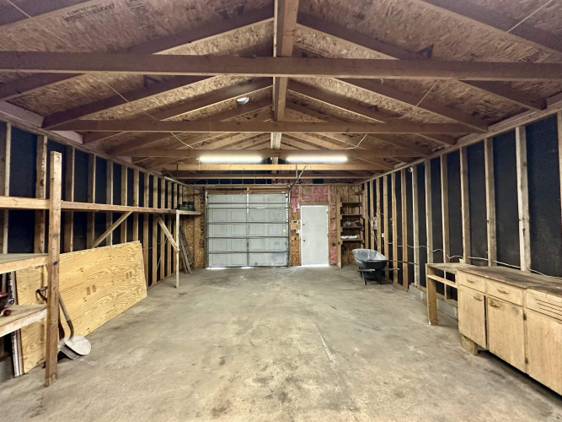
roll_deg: +0.8
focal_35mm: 14
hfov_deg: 102.1
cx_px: 281
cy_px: 211
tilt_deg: +2.2
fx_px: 227
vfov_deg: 85.7
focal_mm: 2.22
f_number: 2.2
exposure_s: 1/60
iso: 500
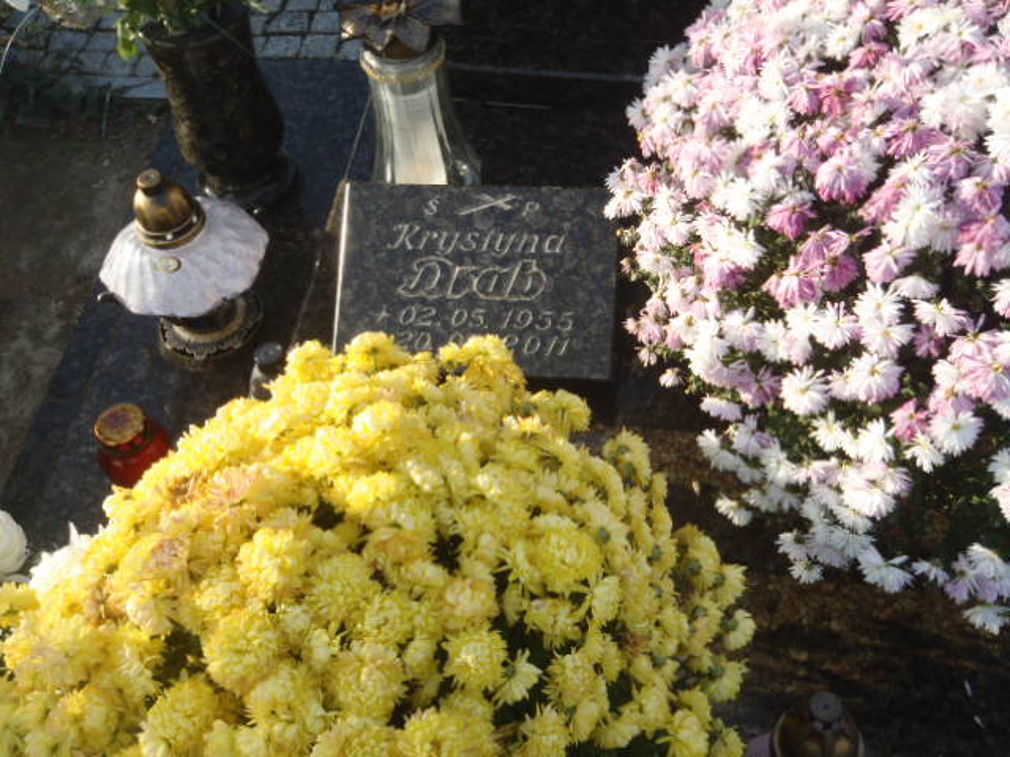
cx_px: 505
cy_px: 378
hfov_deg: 44.8
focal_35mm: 42
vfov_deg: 34.3
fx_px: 1225
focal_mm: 7.57
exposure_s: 1/125
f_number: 5
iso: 64
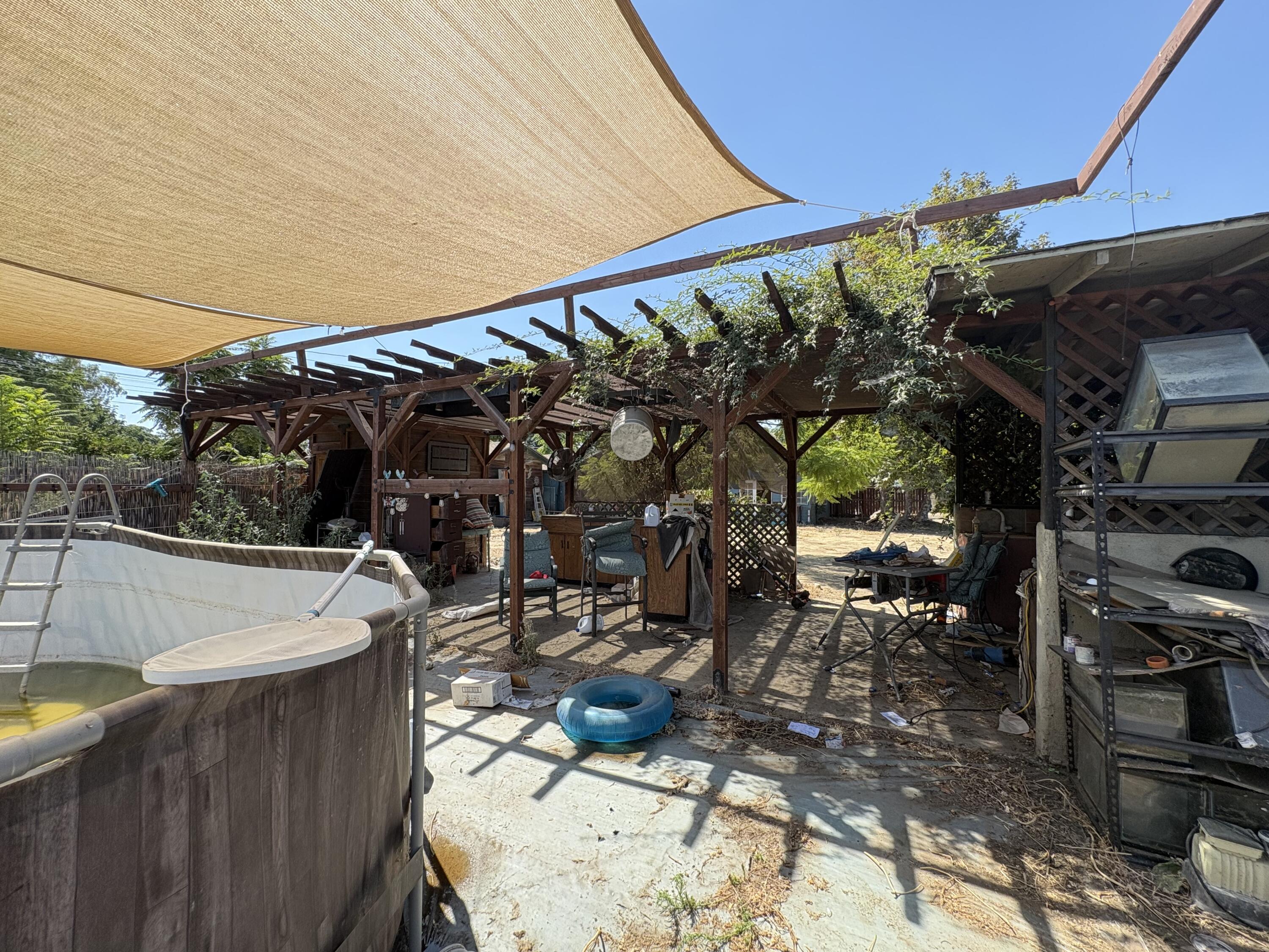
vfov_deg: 85.7
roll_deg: -0.2
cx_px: 634
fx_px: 513
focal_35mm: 14
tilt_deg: +1.7
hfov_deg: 102.1
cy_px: 476
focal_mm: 2.22
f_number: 2.2
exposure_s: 1/587
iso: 64
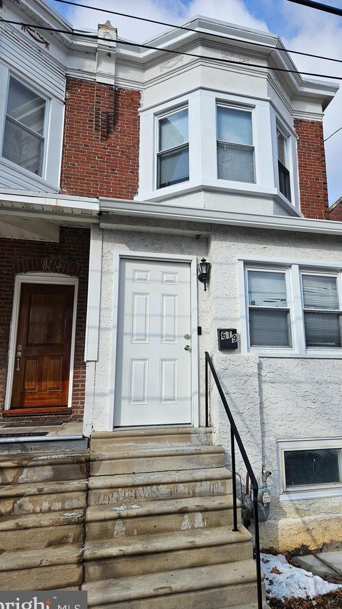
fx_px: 419
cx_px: 222
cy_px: 308
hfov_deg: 43.9
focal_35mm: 26
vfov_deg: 71.9
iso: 25
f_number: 1.8
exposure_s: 1/2851
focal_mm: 5.4
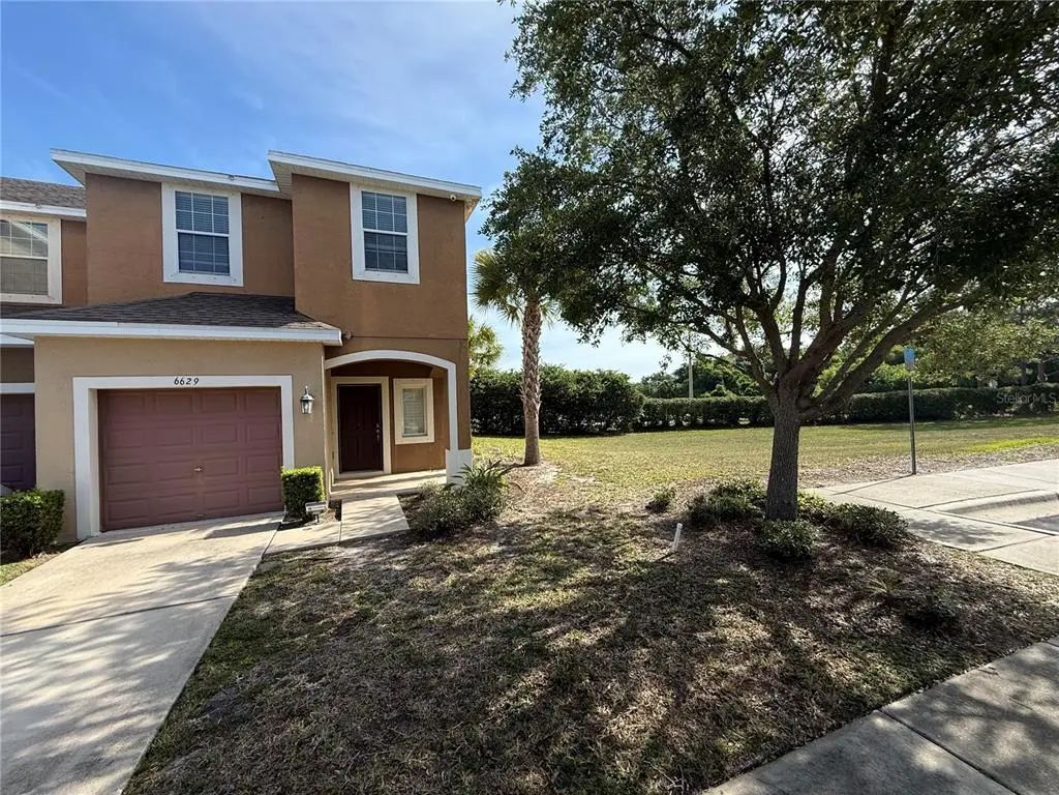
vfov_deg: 85.7
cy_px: 398
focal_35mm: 14
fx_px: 428
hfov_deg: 102.1
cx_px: 530
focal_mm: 2.22
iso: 64
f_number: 2.2
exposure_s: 1/1211
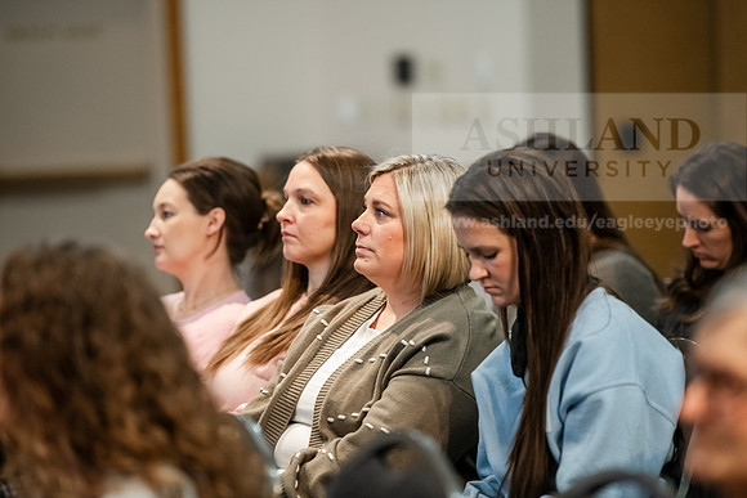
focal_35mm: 190
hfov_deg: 10.8
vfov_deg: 7.2
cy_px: 249
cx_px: 374
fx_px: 3943
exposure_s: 1/200
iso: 3200
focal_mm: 190
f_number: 3.2
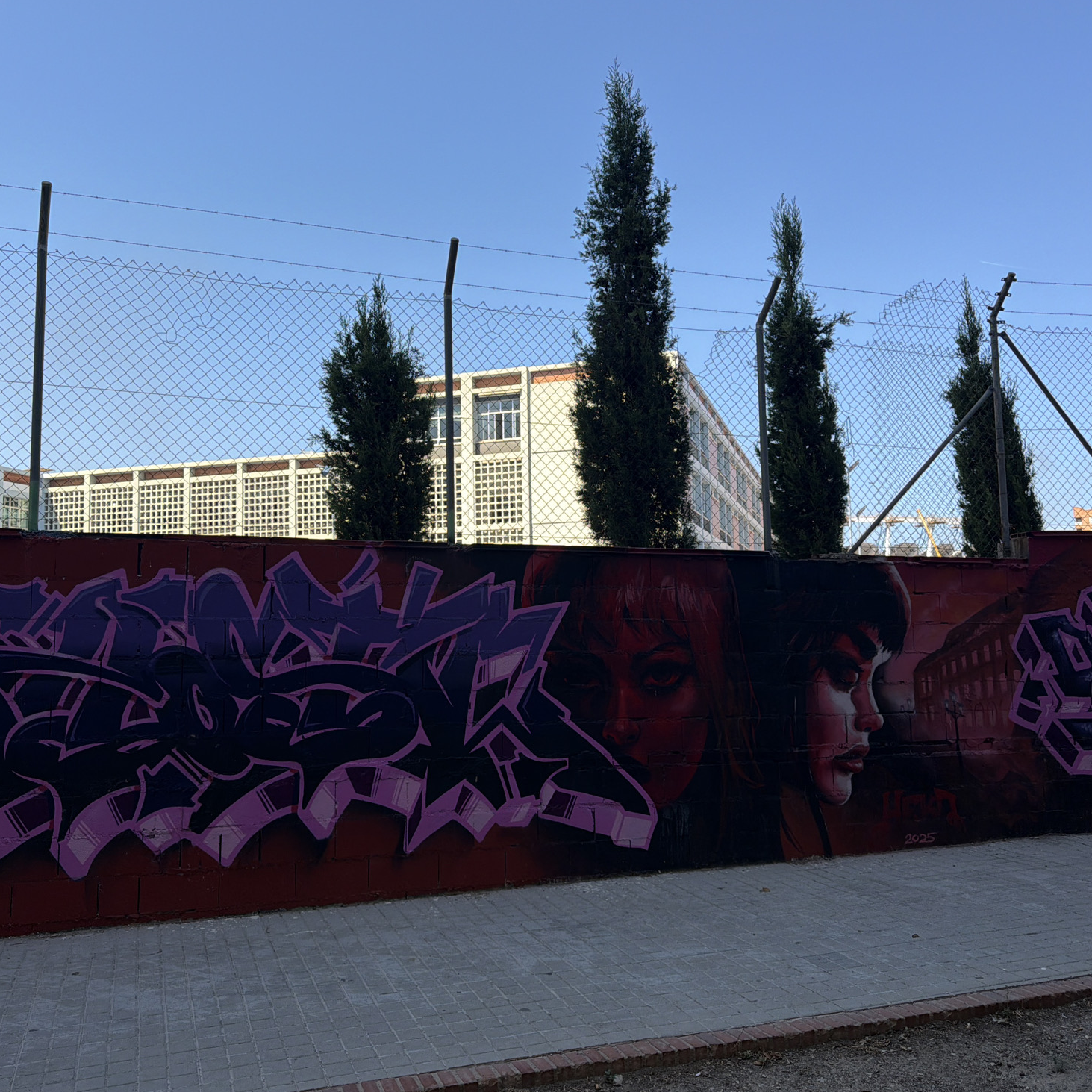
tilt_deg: +5.1
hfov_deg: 55.6
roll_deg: +0.9
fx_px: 1035
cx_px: 504
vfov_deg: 55.6
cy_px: 545
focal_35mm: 29
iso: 100
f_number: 1.78
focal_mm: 6.76
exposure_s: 1/1361
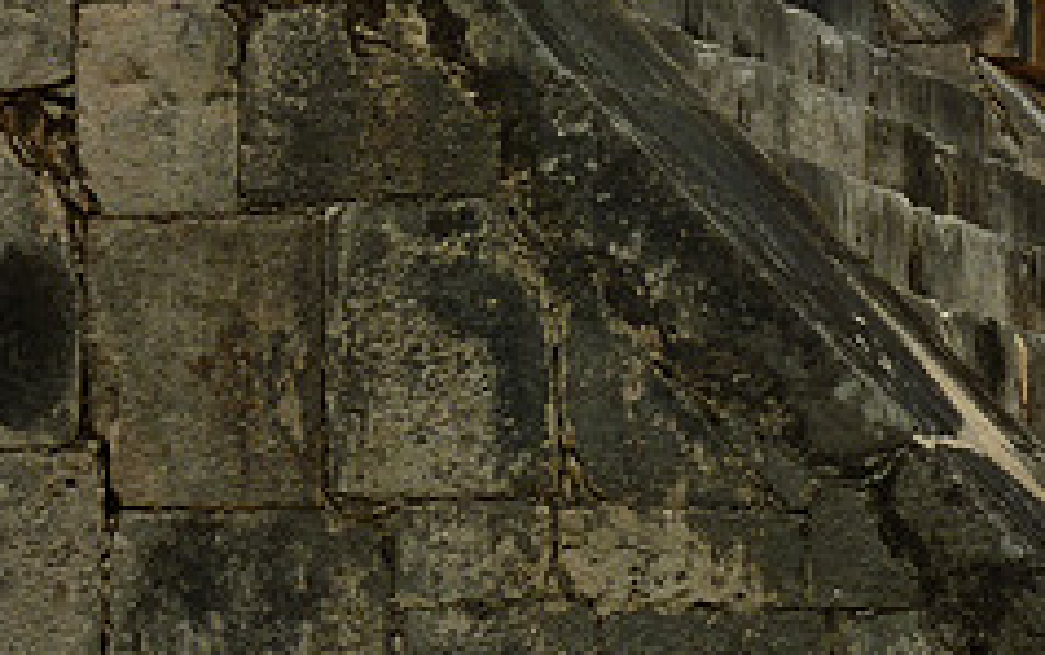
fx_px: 5300
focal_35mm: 186
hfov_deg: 11.2
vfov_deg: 7.0
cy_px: 59
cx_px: 760
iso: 80
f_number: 5
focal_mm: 11.9
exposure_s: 1/400
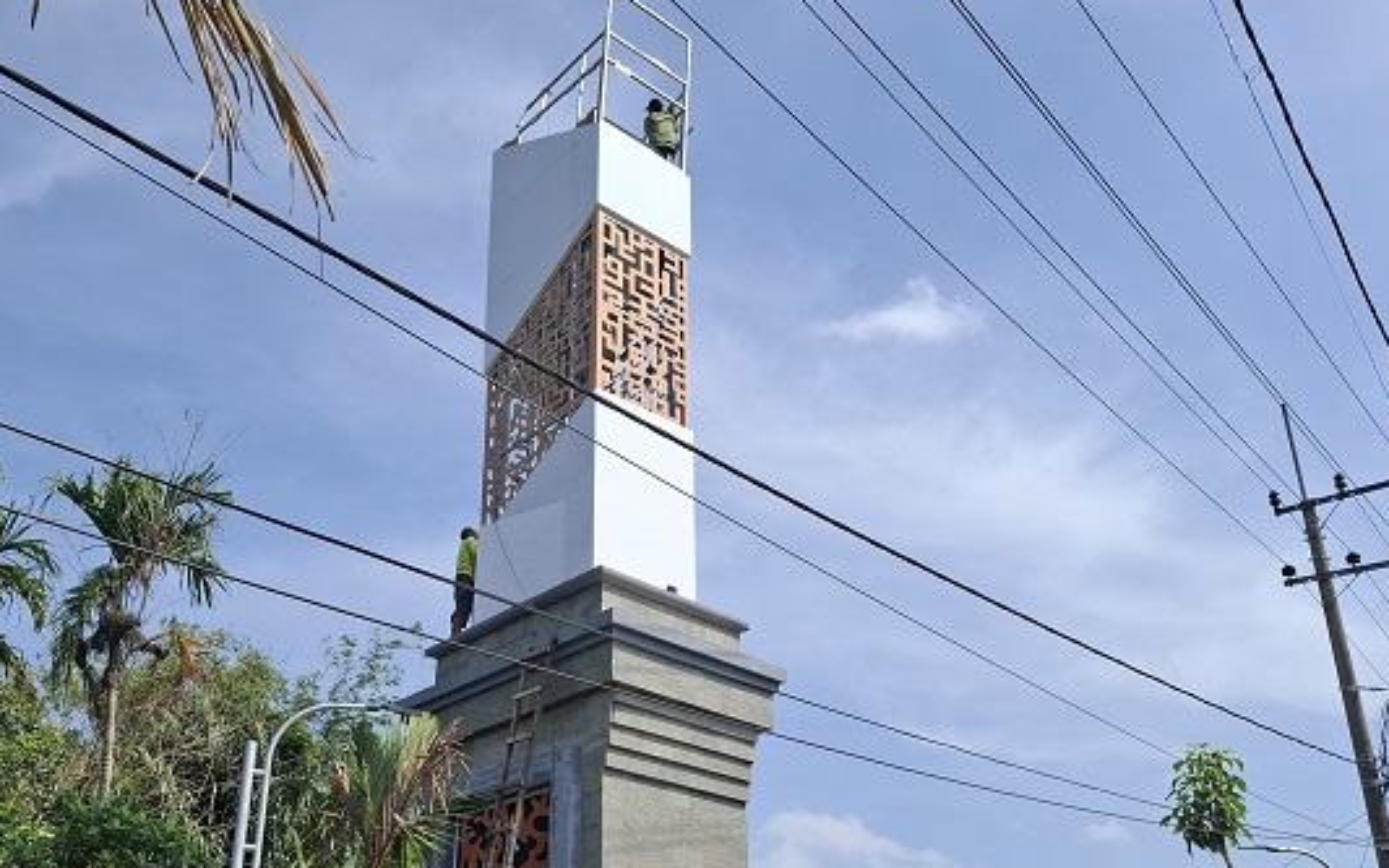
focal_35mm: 32
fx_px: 1211
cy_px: 656
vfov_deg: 38.4
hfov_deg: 59.3
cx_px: 573
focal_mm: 5.54
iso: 50
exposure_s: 1/2242
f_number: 1.8
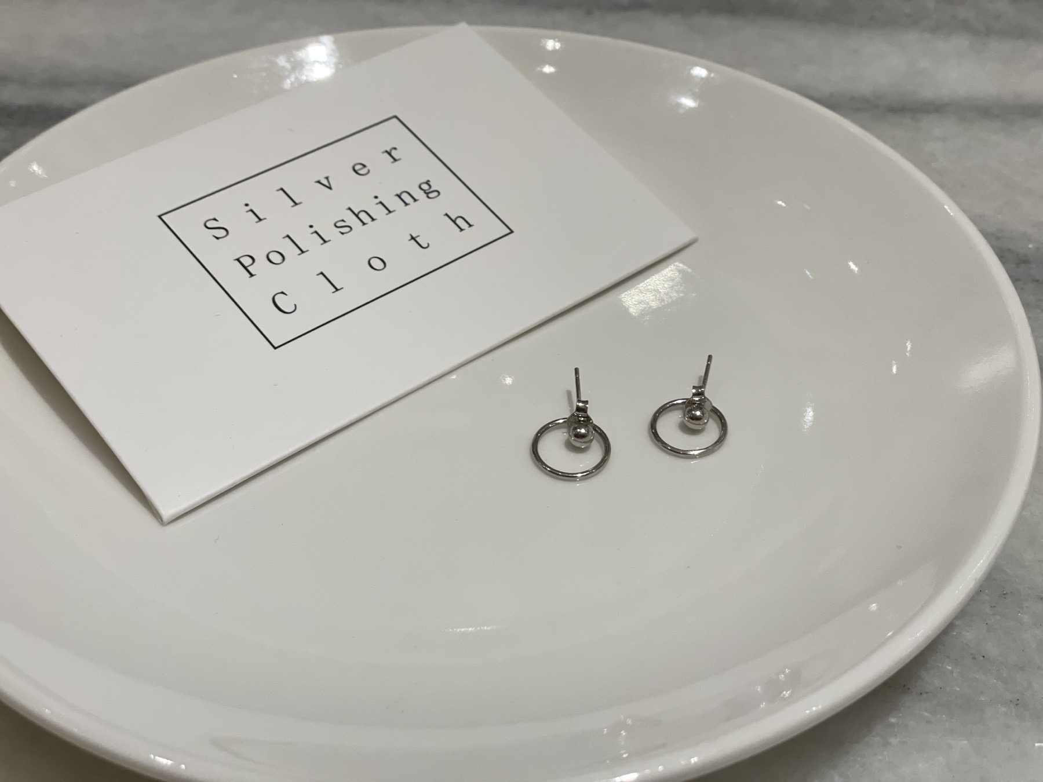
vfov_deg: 28.0
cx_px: 522
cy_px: 391
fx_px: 1567
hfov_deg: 36.8
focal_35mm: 52
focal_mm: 6
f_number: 2
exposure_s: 1/120
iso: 160
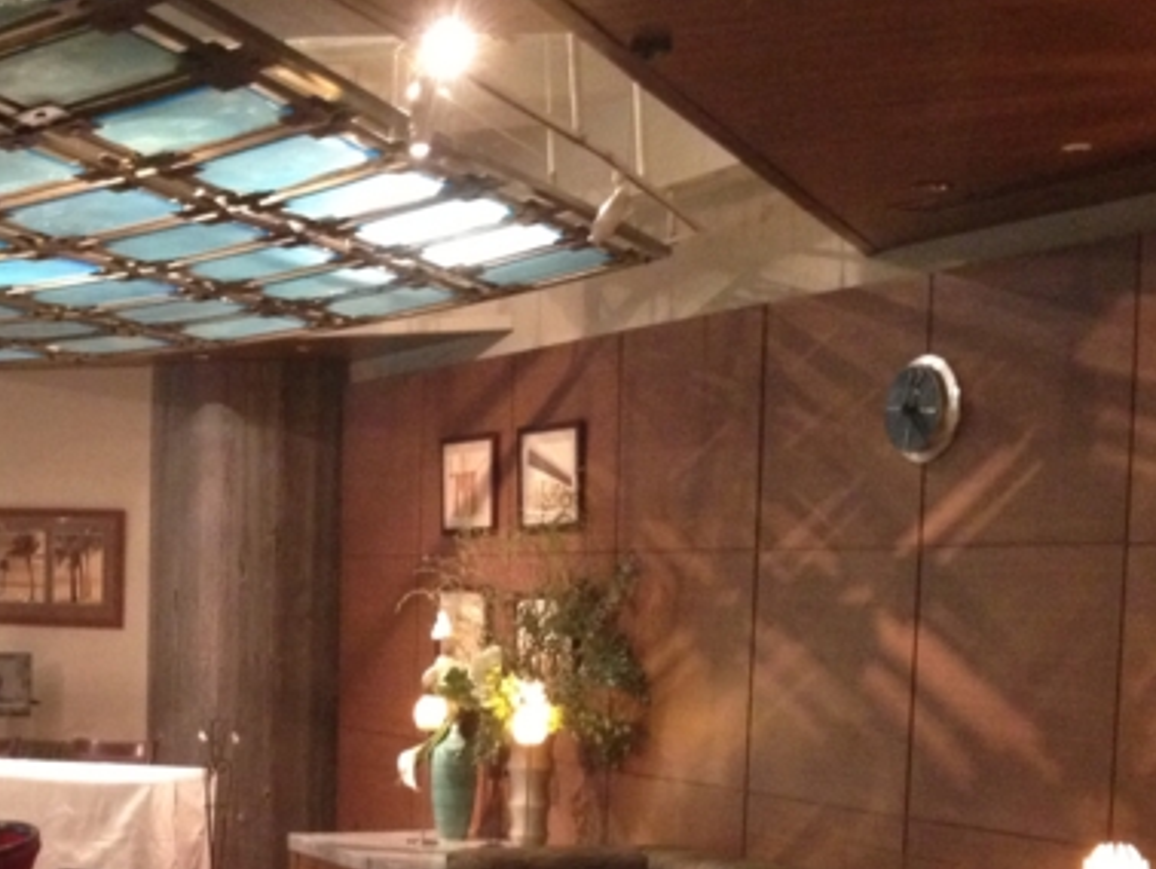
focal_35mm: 74
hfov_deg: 25.5
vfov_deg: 19.5
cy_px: 805
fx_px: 2473
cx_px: 122
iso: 400
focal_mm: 4.28
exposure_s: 1/15
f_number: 2.4
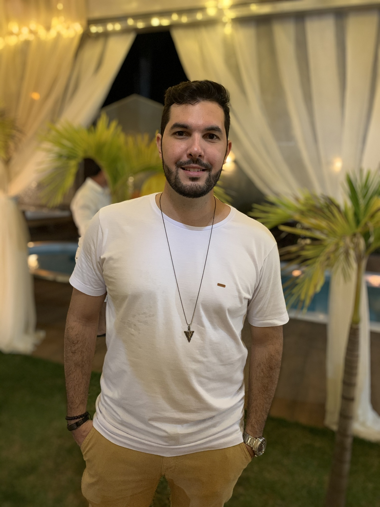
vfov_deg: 67.3
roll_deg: -2.7
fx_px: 381
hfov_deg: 53.1
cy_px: 254
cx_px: 190
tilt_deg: -9.8
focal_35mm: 26
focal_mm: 4.25
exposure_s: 1/30
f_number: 1.8
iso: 400
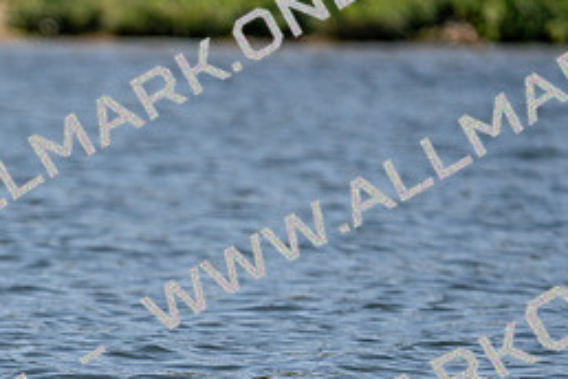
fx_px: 15619
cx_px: -20
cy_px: 367
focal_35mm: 990
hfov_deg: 2.1
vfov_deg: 1.4
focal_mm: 441
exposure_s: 1/2000
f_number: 6.3
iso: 250
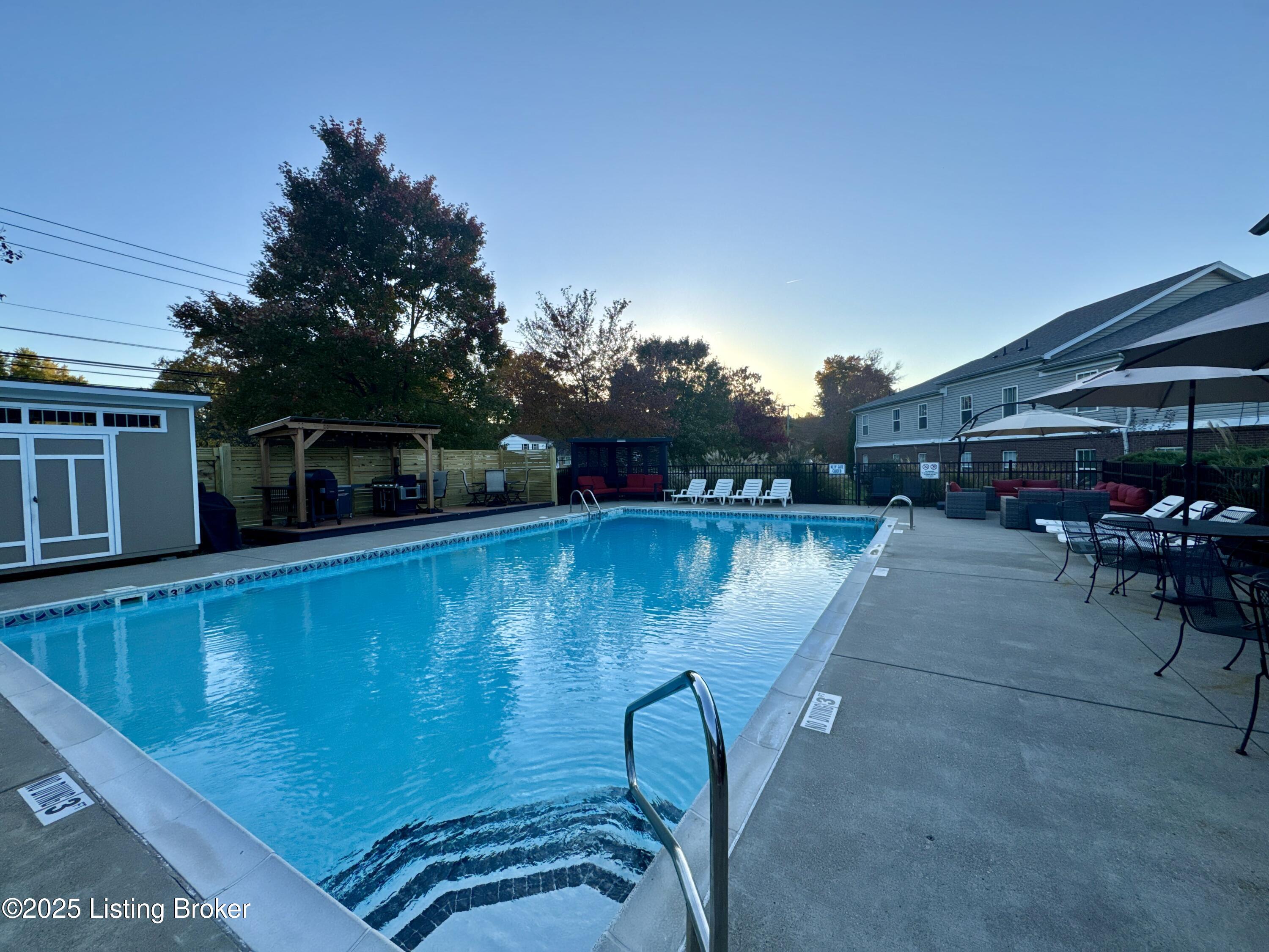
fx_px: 513
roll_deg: +1.8
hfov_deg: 102.1
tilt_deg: -2.4
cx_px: 634
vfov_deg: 85.7
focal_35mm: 14
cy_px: 476
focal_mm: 2.22
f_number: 2.2
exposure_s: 1/485
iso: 40
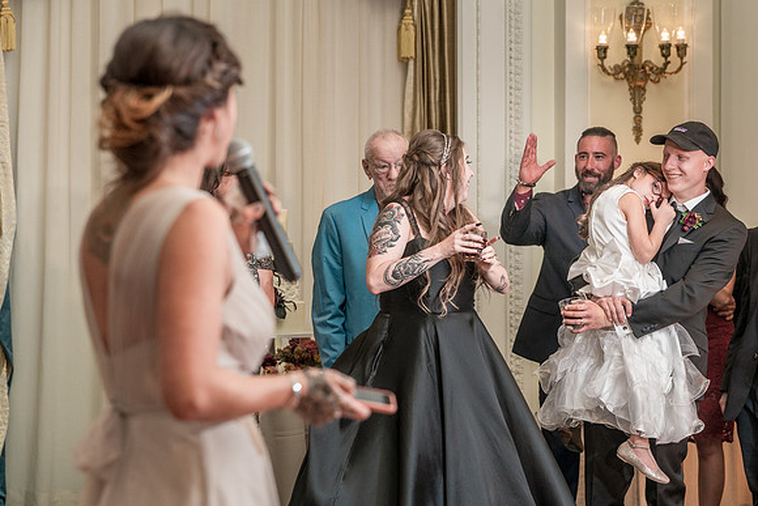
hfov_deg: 22.2
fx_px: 1933
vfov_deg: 14.9
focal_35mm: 92
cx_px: 416
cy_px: 277
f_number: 4
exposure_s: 1/200
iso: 2000
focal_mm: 82
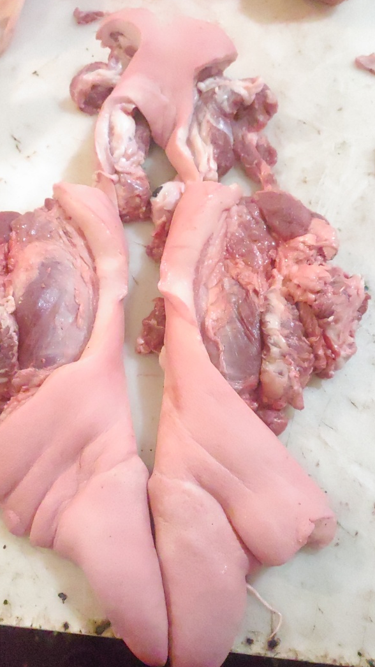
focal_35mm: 30
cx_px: 176
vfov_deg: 64.3
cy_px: 331
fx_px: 531
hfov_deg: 38.9
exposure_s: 1/640
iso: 6400
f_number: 1.9
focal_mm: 5.52
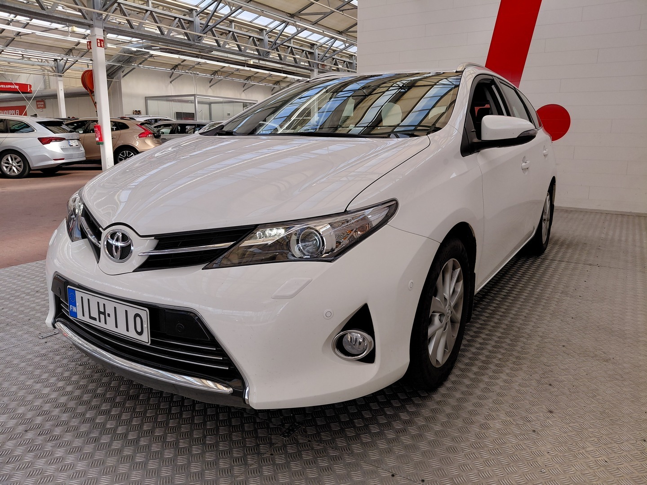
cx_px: 324
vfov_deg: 54.9
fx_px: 467
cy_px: 242
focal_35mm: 25
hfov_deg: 69.4
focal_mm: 4.69
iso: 50
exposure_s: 1/506
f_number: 1.8
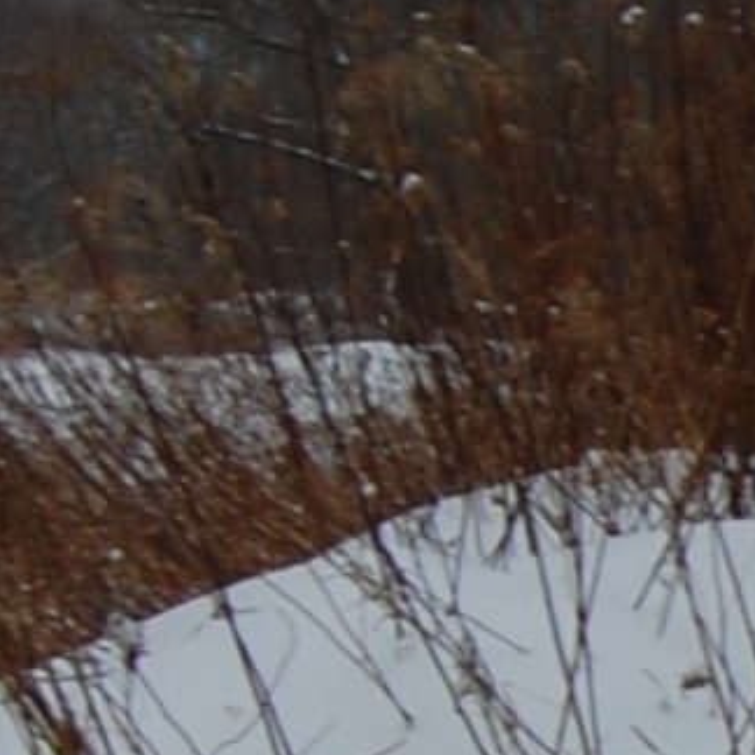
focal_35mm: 213
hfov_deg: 7.5
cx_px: 2009
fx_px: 5256
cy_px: 911
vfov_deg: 8.1
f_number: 8
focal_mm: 18
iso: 200
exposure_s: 1/250
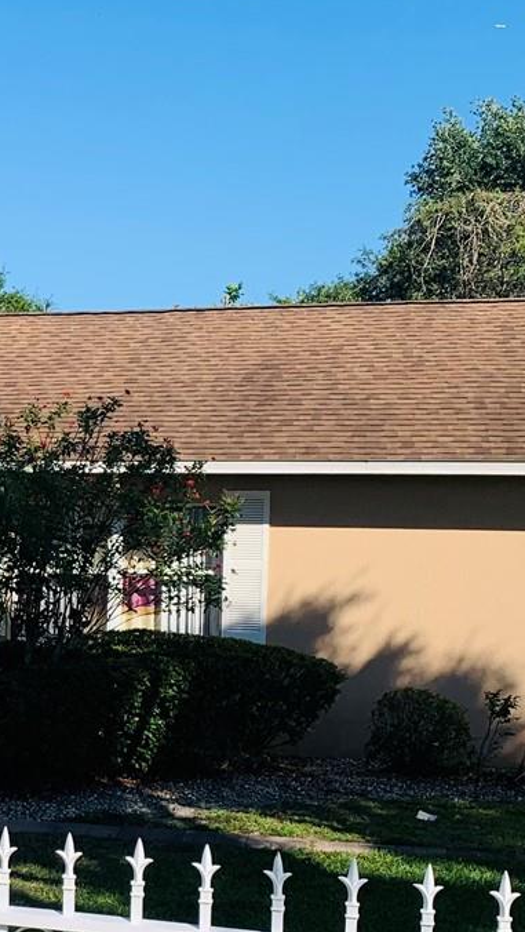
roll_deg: -0.9
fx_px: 1656
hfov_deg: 17.3
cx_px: -92
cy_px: 658
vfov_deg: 31.1
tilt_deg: -5.2
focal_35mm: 67
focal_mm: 4.25
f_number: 1.8
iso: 25
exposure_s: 1/2309
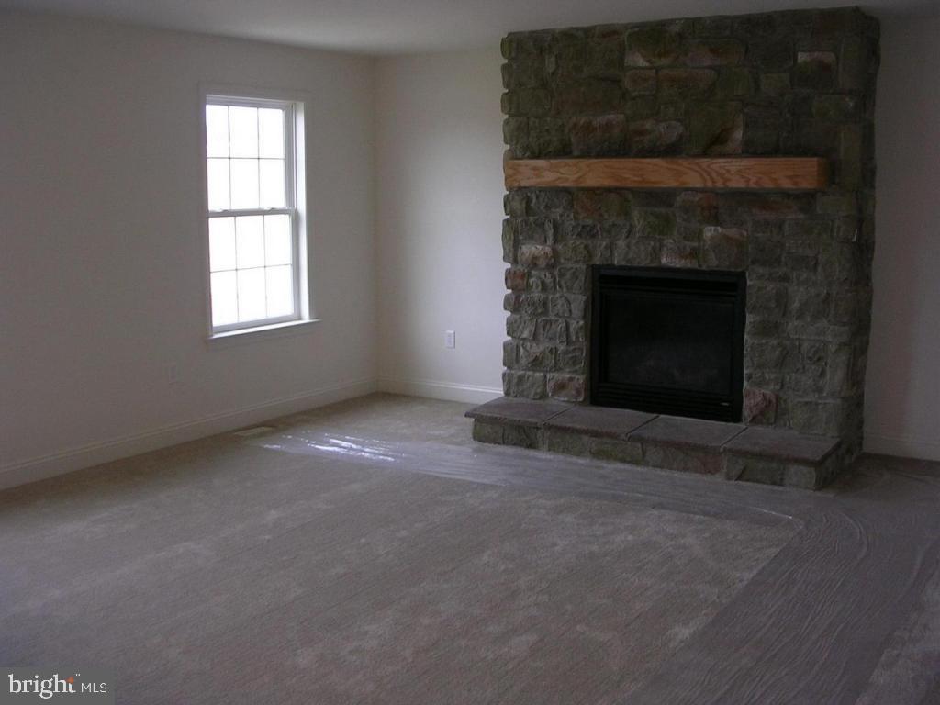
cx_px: 470
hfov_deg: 49.0
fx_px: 1032
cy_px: 352
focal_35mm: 38
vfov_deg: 37.7
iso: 50
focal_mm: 5.8
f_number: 2.8
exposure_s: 1/40.1
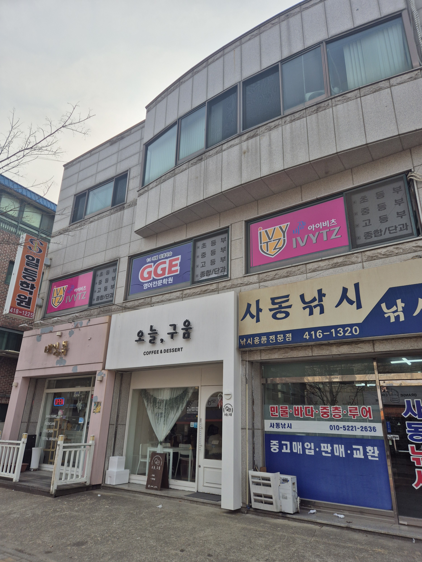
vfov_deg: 73.9
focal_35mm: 23
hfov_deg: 58.9
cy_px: 281
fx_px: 374
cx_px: 211
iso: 25
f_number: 1.8
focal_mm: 5.4
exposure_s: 1/3432
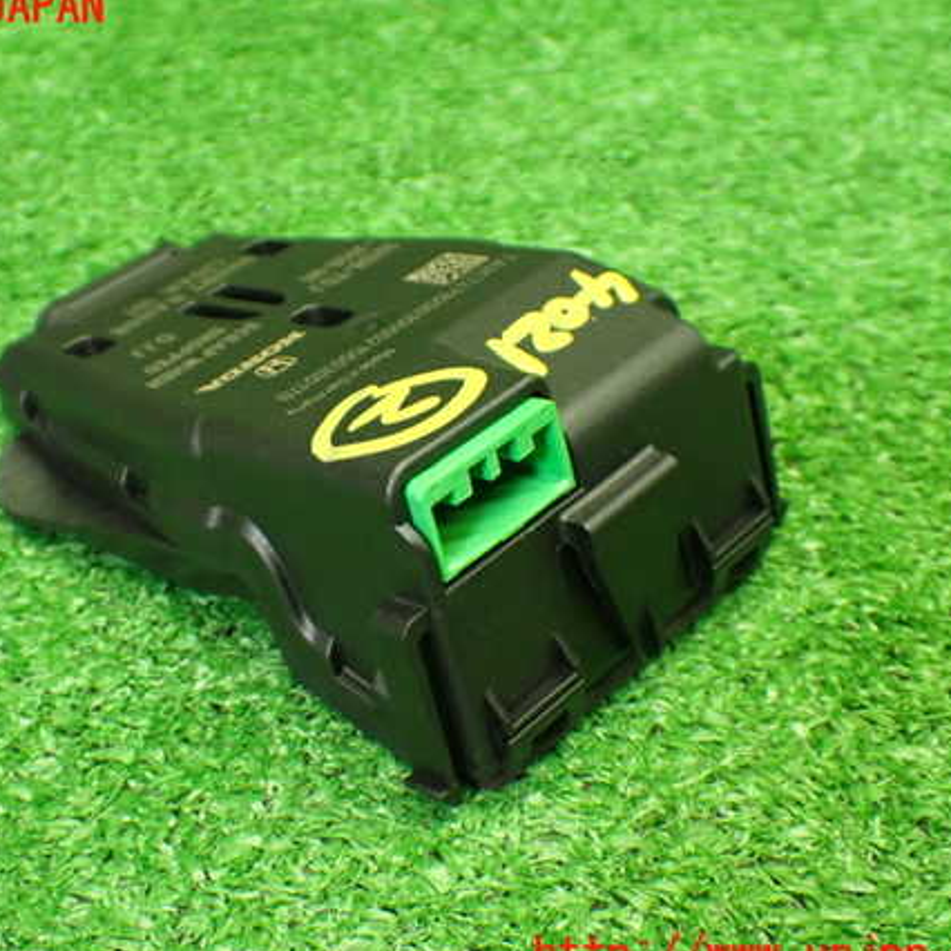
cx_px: 368
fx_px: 1585
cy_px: 482
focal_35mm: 51
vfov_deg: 33.4
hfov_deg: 33.3
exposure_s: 1/60
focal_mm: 7.31
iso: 800
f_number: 2.8
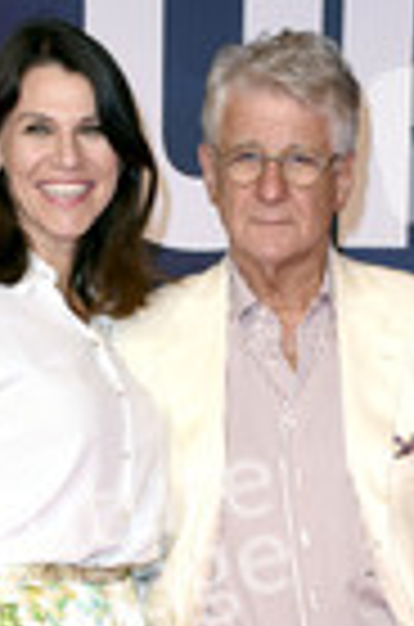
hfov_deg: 9.0
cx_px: 189
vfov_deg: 13.2
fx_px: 2625
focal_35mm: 151
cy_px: 793
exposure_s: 1/100
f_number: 6.3
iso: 400
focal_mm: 35
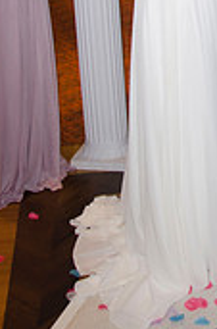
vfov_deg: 23.5
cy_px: -67
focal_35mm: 79
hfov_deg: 16.3
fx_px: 719
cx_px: 273
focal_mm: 20
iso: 400
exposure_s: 1/60
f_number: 5.6
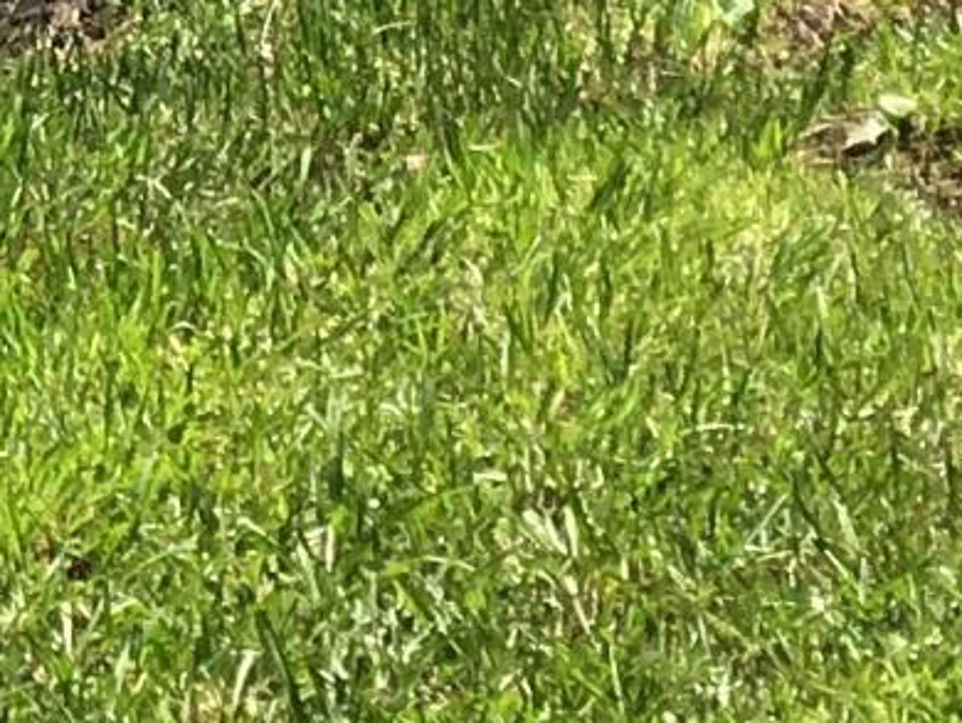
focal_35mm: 223
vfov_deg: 6.3
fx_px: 6201
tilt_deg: +1.3
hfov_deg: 8.2
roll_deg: +1.5
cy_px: -1192
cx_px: -1320
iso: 25
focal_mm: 4.15
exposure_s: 1/1241
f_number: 2.2
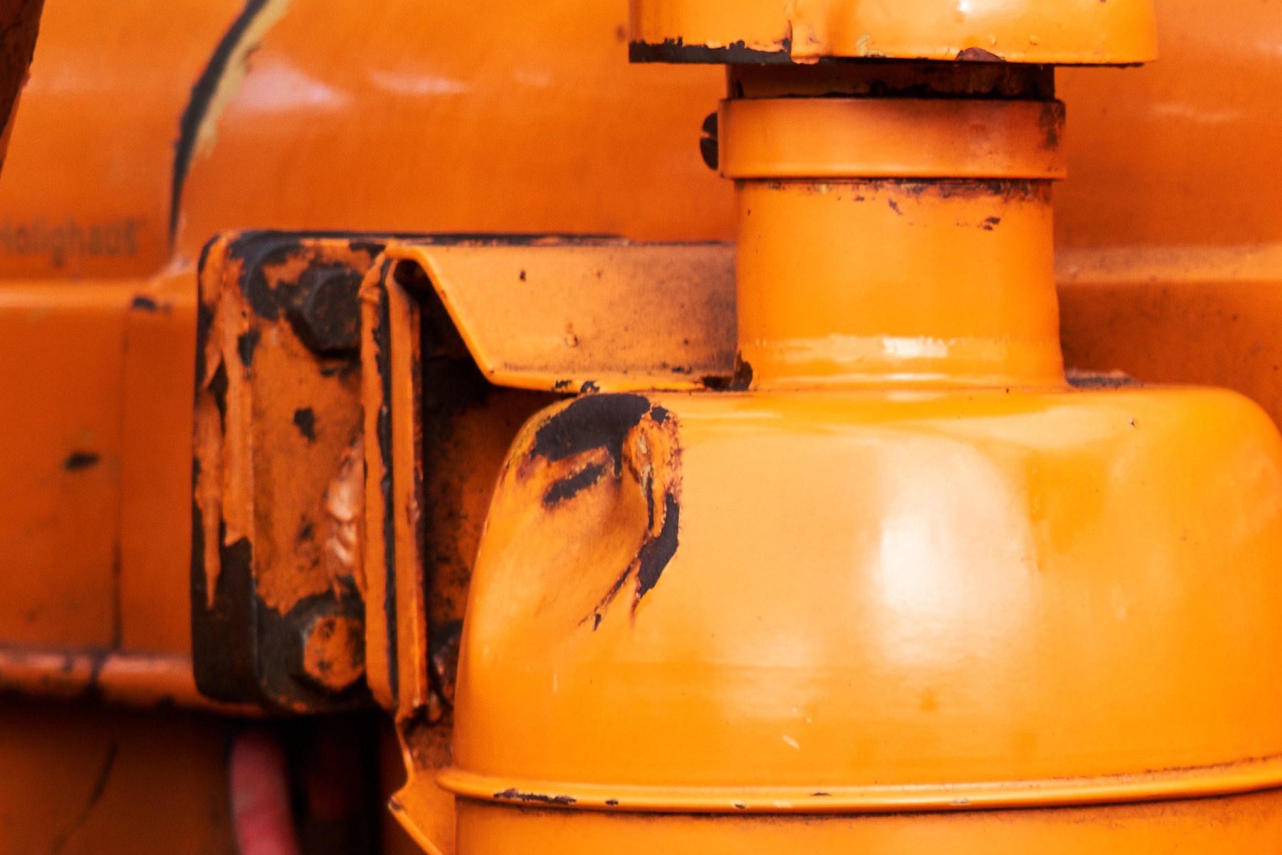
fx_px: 6125
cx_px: 2206
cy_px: 543
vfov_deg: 8.0
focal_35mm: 172
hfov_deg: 11.2
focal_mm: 37
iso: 200
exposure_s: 1/250
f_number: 6.3
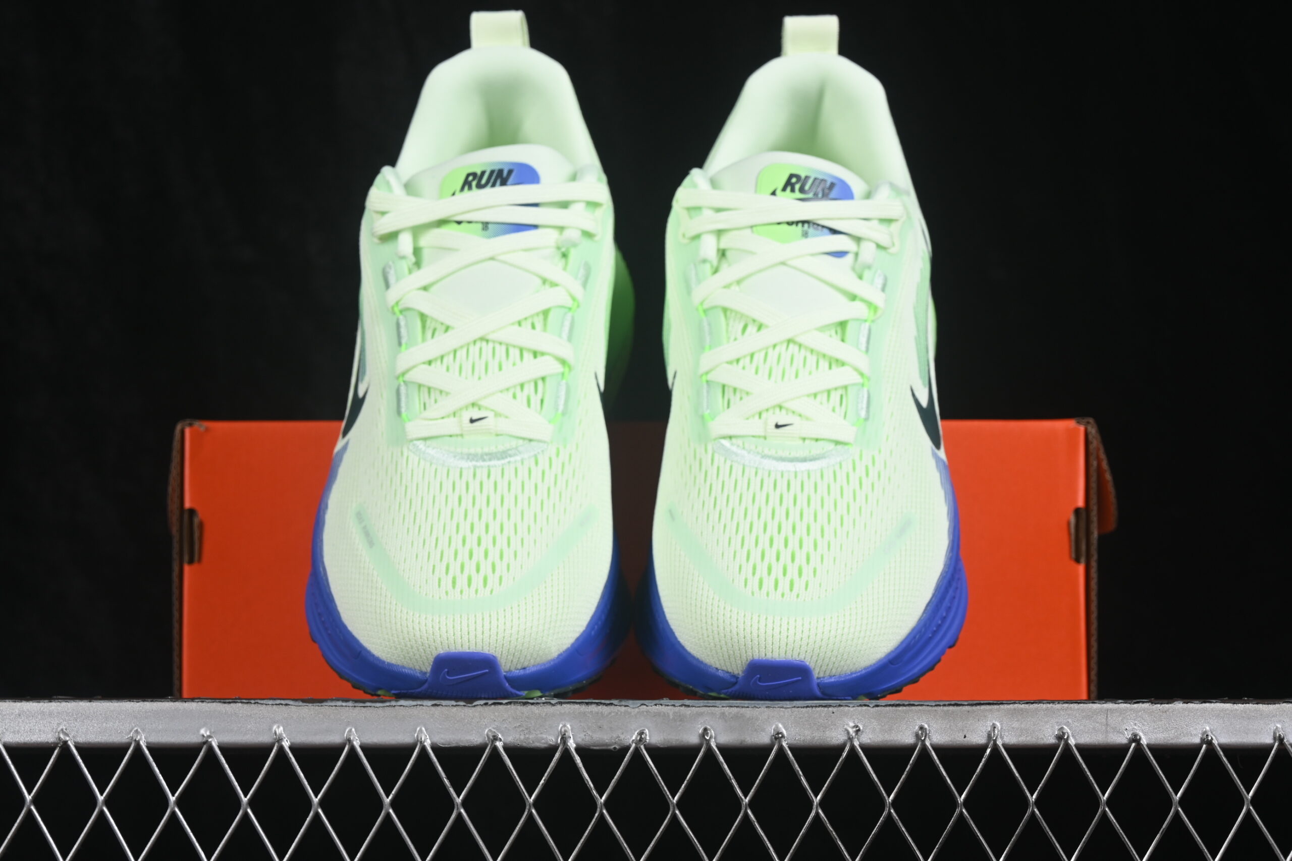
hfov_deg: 27.0
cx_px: 646
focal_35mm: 75
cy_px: 430
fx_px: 2692
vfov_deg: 18.2
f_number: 8
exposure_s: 1/80
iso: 160
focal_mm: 50
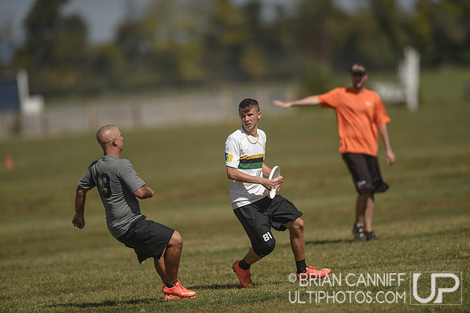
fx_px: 5219
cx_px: 235
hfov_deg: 5.2
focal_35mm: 400
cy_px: 156
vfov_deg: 3.4
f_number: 2.8
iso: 100
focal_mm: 400
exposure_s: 1/4000
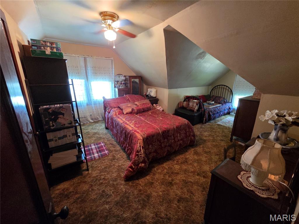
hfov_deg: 106.2
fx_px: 112
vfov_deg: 89.9
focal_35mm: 13
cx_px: 150
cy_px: 112
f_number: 2.2
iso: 1250
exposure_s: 1/60
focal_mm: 2.2
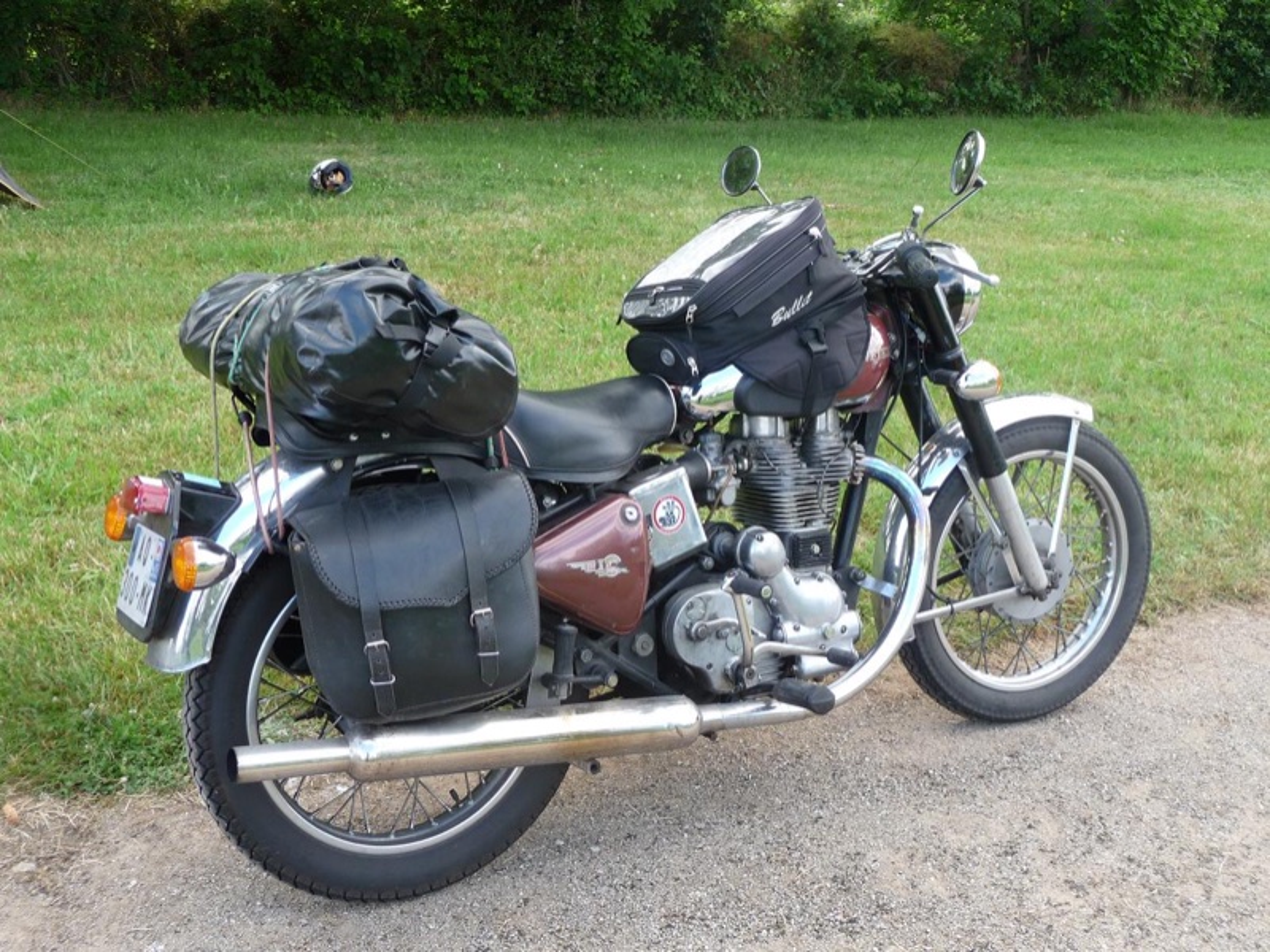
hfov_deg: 46.8
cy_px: 476
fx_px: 1468
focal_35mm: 40
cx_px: 635
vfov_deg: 36.0
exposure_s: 1/60
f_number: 3.9
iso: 100
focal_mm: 6.7
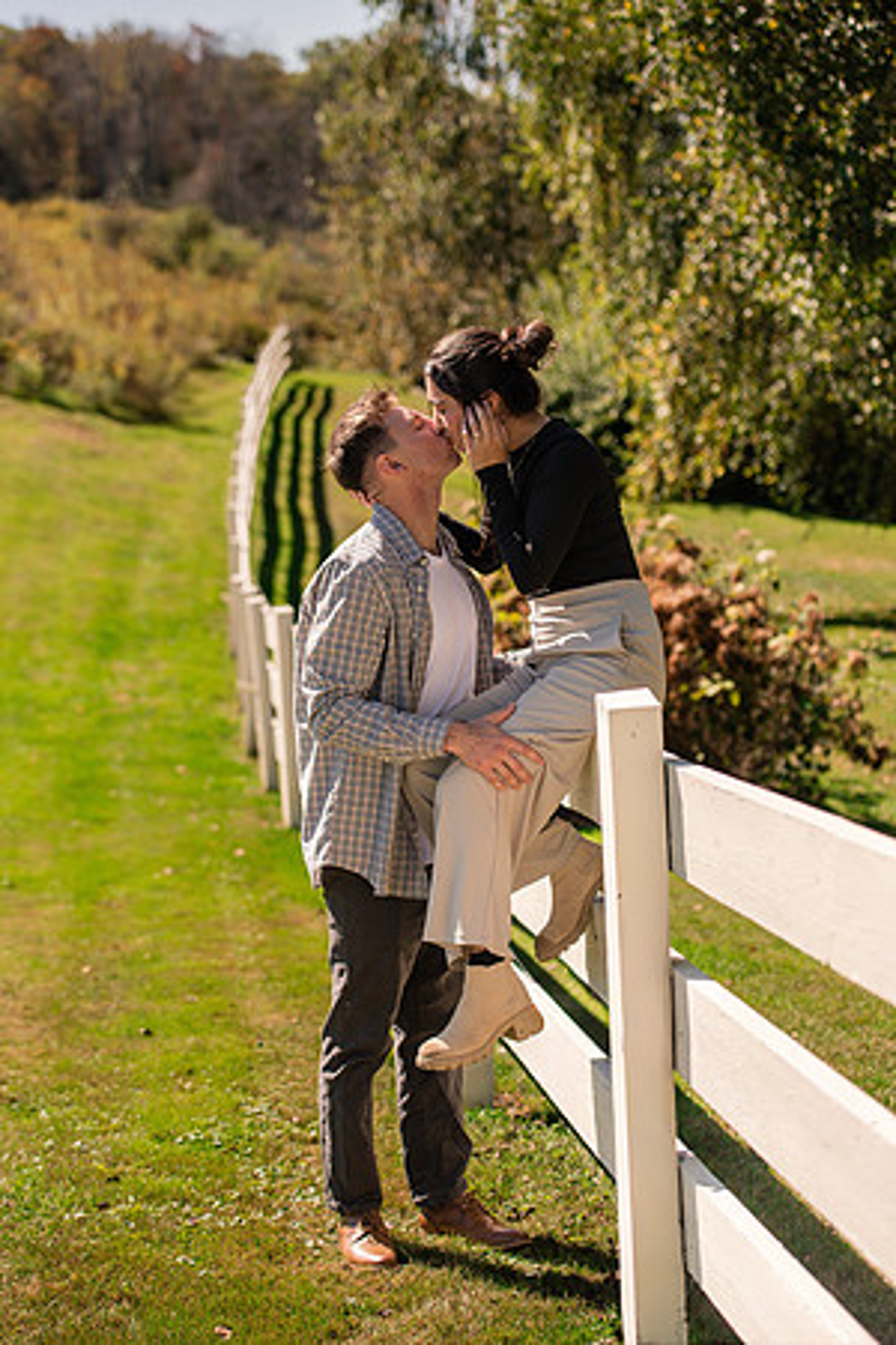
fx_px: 2613
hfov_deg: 19.5
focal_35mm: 70
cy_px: 672
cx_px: 448
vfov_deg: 28.8
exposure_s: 1/4000
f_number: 3.2
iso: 160
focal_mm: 70
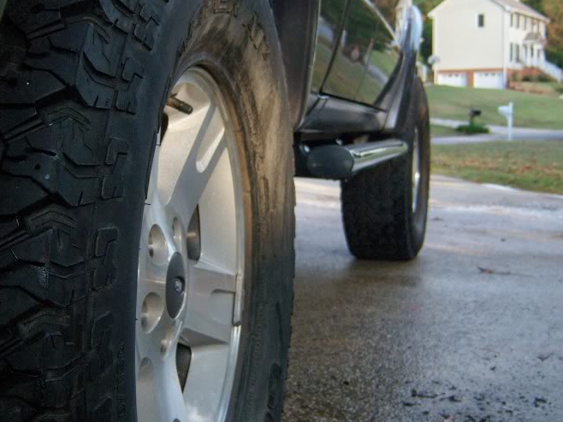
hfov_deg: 34.3
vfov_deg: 26.1
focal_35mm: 56
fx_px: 911
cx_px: 235
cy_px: 215
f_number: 2.8
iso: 80
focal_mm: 7.5
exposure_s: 1/320
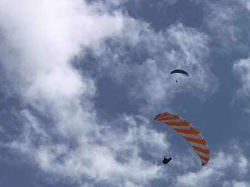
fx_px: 844
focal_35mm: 117
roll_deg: +7.1
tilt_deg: +35.0
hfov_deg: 15.2
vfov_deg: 11.7
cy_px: 331
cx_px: 407
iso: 25
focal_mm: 4.15
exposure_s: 1/5495
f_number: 2.2
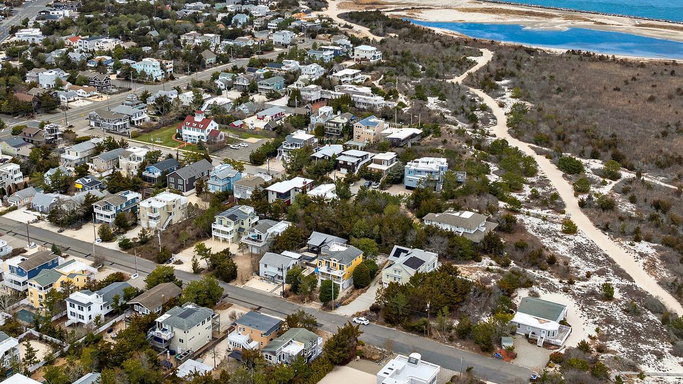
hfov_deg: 44.4
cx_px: 274
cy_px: 168
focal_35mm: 46
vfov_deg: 25.9
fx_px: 833
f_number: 4
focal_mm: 12.29
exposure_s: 1/400
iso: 100
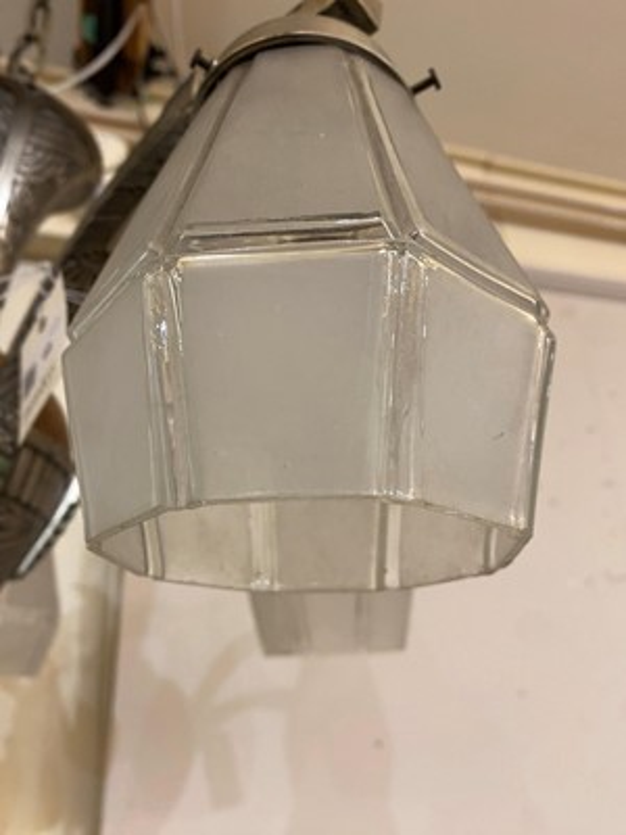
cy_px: 418
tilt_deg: +25.6
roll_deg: +1.6
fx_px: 627
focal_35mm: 26
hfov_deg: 53.1
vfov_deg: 67.3
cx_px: 313
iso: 160
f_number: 1.8
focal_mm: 4.25
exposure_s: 1/50
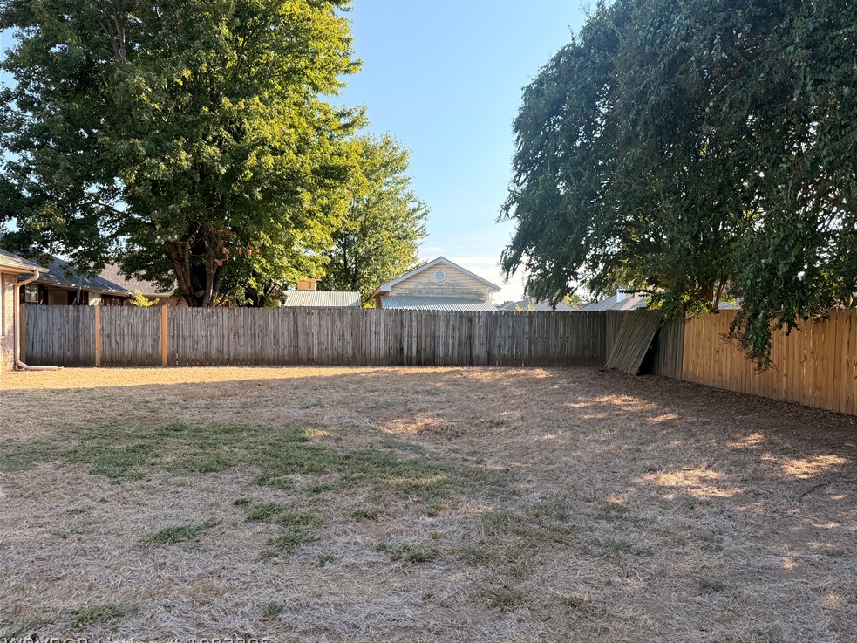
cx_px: 446
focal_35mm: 25
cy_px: 325
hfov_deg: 69.4
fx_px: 619
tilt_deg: +0.5
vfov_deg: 54.9
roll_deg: +0.7
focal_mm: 6.76
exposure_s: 1/1385
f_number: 1.78
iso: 100
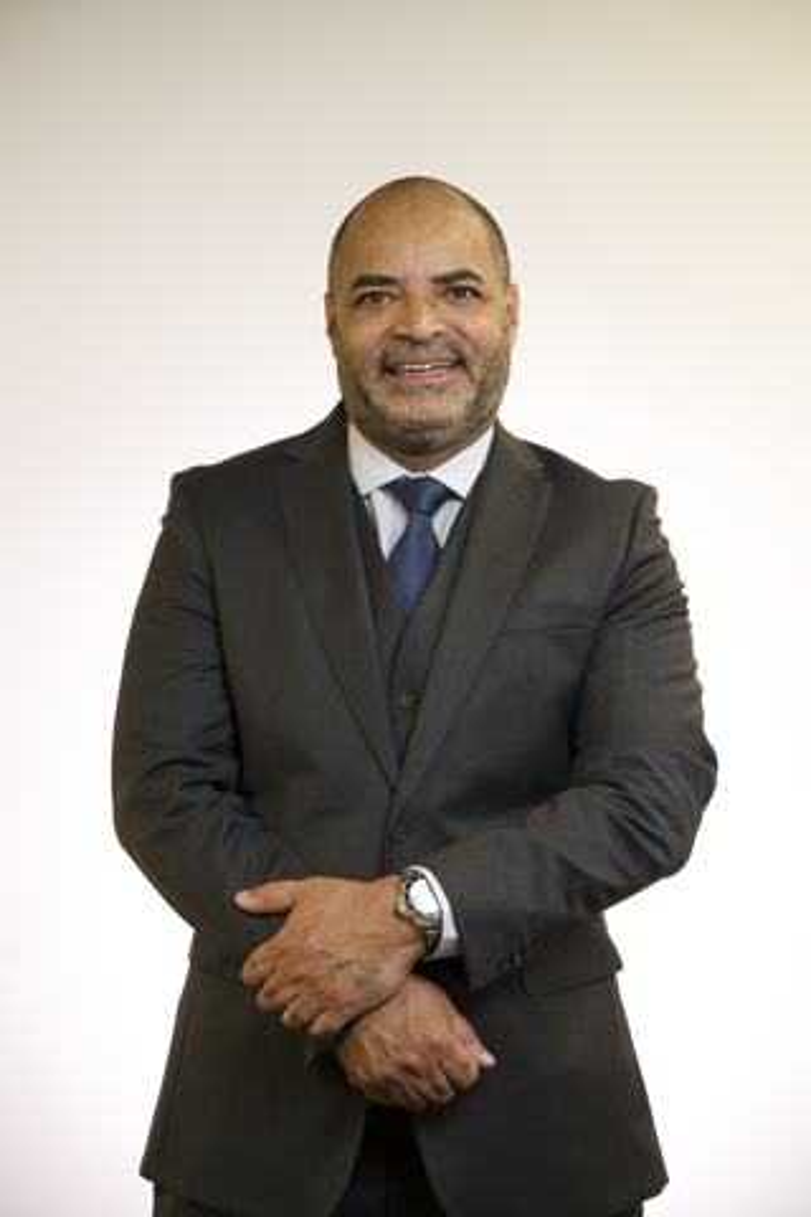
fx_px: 2027
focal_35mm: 60
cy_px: 608
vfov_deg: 33.4
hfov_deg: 22.6
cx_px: 406
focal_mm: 60
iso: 1000
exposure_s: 1/100
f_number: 4
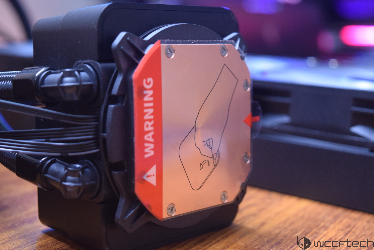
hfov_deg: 28.1
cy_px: 125
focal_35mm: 72
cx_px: 187
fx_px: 748
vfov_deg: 18.9
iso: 1600
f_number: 5.3
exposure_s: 1/8
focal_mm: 48
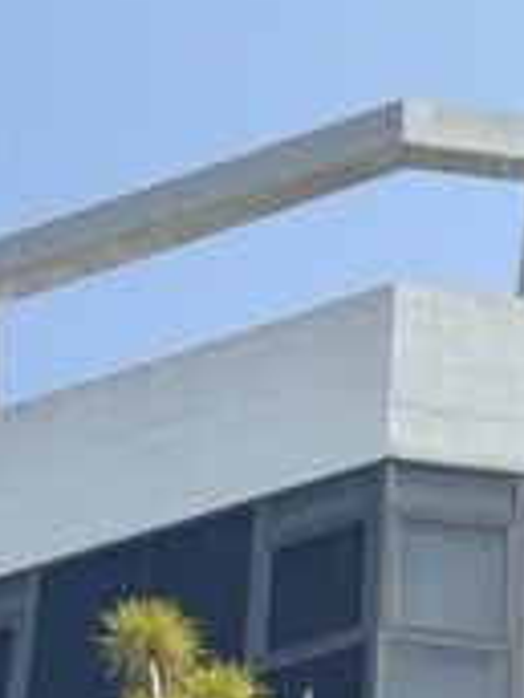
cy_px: 1201
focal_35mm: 179
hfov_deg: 8.1
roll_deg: +1.5
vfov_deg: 10.5
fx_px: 3613
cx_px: 768
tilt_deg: +31.0
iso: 64
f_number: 1.78
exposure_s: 1/2331
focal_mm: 6.76
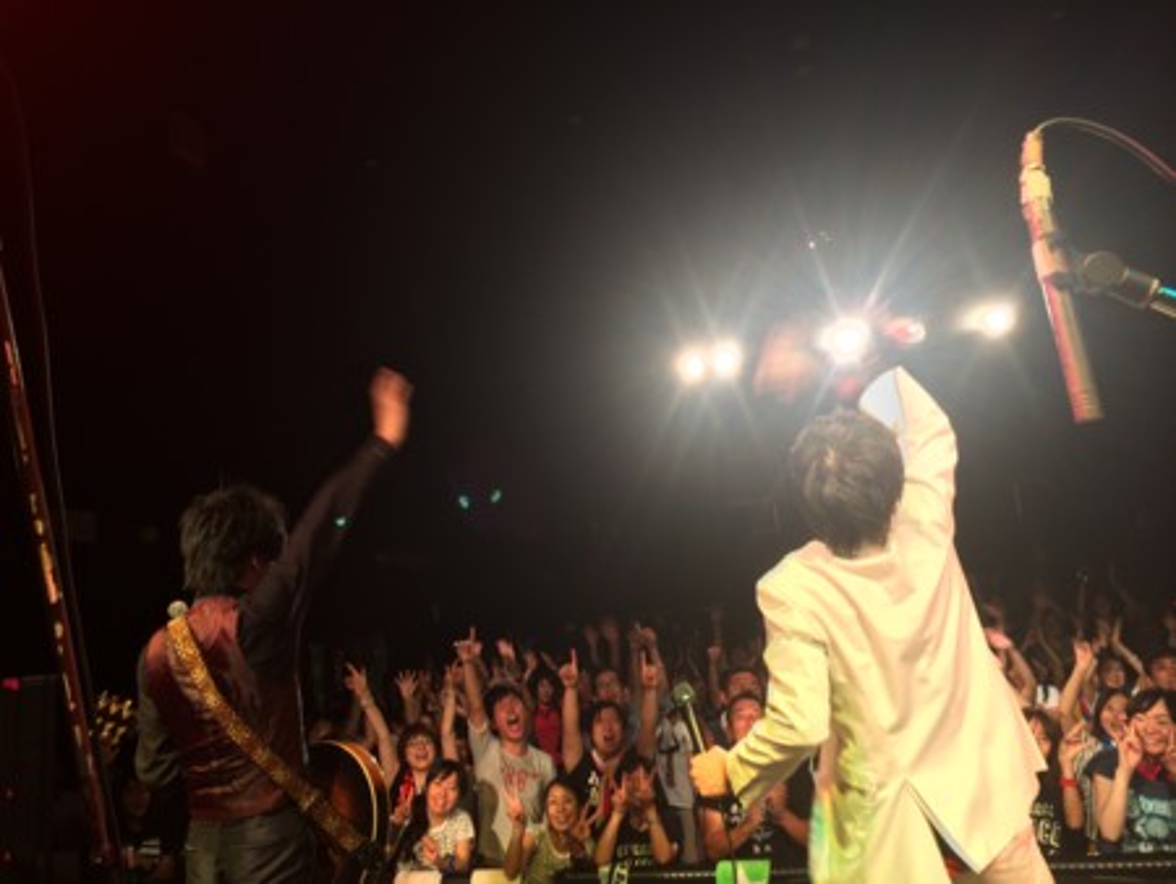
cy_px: 442
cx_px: 588
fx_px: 1020
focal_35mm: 30
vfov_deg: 46.8
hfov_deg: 59.9
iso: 40
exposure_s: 1/40
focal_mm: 4.12
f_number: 2.2
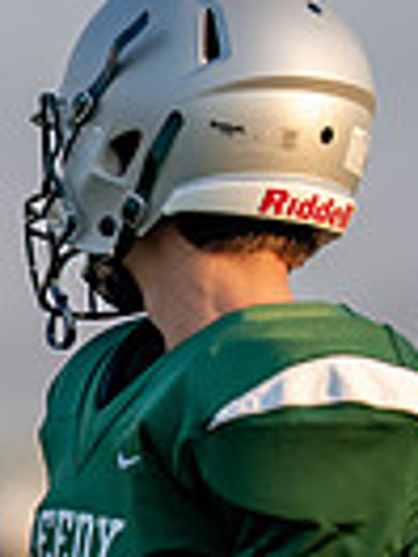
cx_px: -427
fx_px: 13186
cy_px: 597
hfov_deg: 1.8
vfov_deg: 2.4
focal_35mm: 819
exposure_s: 1/1250
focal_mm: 171
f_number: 2.8
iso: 160
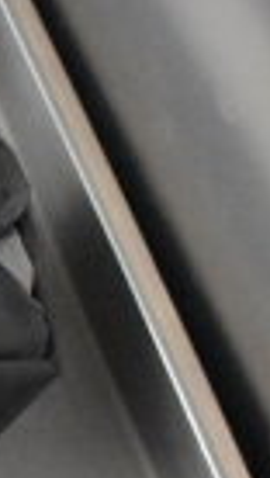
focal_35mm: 167
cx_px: -717
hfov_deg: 6.3
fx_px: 2118
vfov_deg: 12.8
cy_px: 334
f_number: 3.8
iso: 9000
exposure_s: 1/40
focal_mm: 24
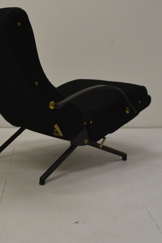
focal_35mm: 56
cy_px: 78
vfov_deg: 35.2
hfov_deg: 24.1
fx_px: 378
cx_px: 56
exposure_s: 1/80
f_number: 4.5
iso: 400
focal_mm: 20
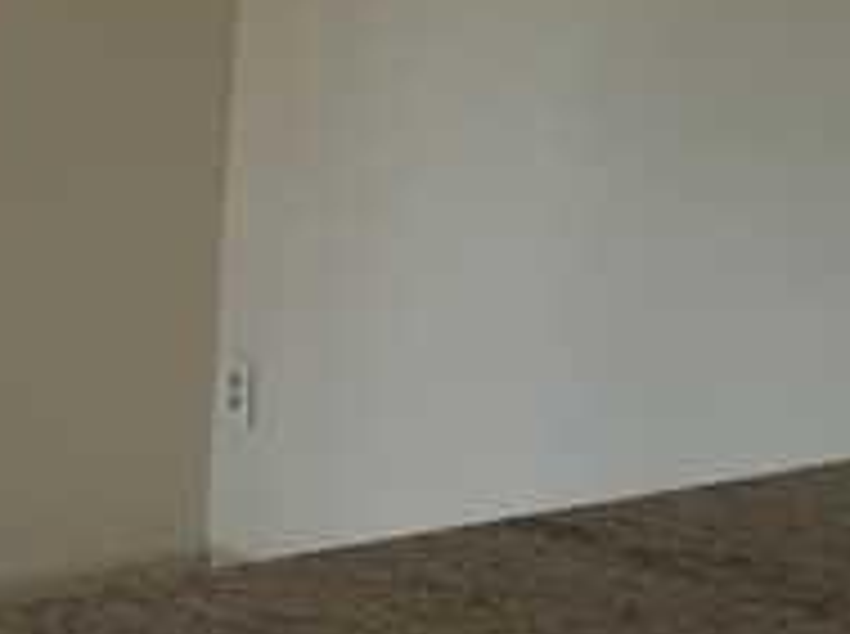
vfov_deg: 11.9
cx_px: -328
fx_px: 3015
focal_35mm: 123
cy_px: 76
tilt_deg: -7.6
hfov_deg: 15.1
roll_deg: -2.1
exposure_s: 1/186
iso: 32
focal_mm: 4.15
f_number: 2.2
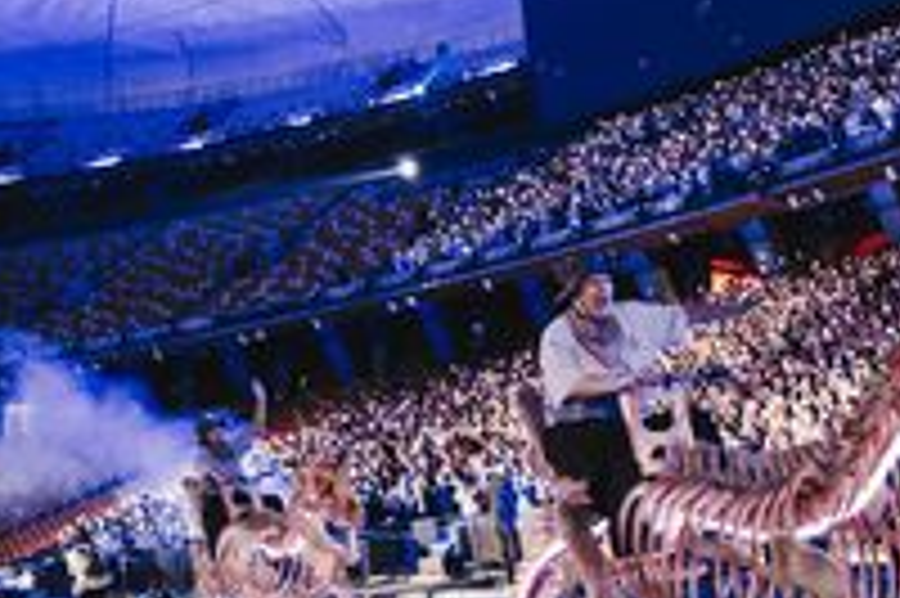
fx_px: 1199
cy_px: 423
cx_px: 675
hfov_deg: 40.0
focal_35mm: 48
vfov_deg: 27.8
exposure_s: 1/200
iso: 8000
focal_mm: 24
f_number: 4
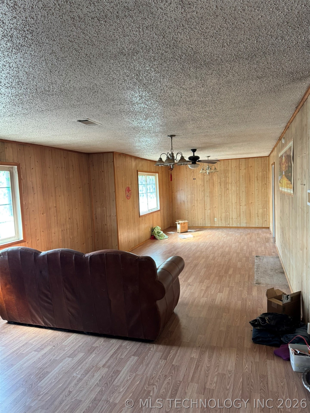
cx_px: 155
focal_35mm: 24
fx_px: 287
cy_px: 206
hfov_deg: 56.8
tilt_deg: -4.6
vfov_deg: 71.6
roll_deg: +2.7
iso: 250
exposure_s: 1/60
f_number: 1.78
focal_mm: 6.76
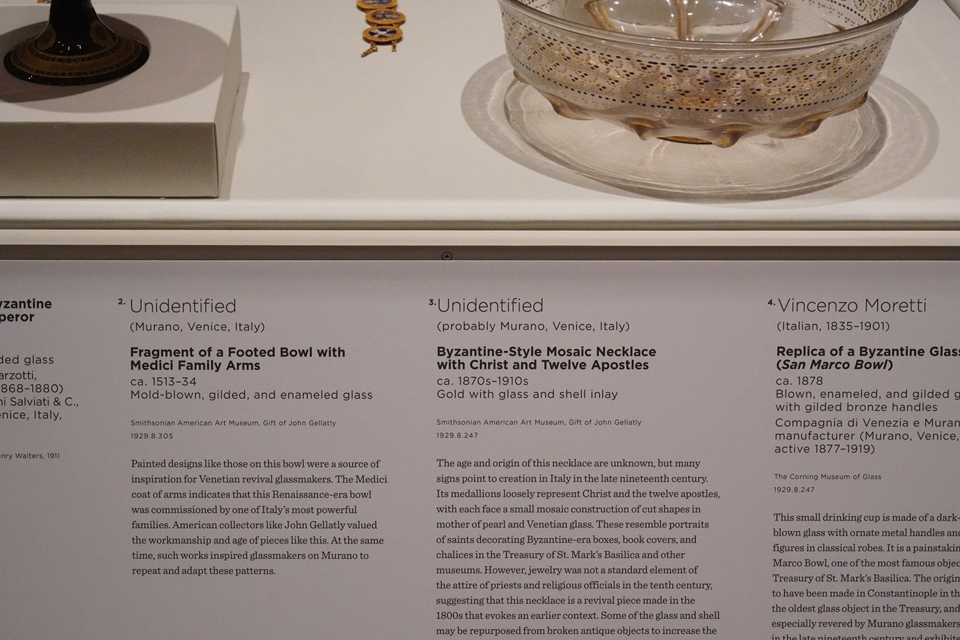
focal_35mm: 57
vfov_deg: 23.8
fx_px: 1520
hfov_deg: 35.0
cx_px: 468
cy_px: 365
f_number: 10
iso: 10000
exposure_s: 1/100
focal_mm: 45
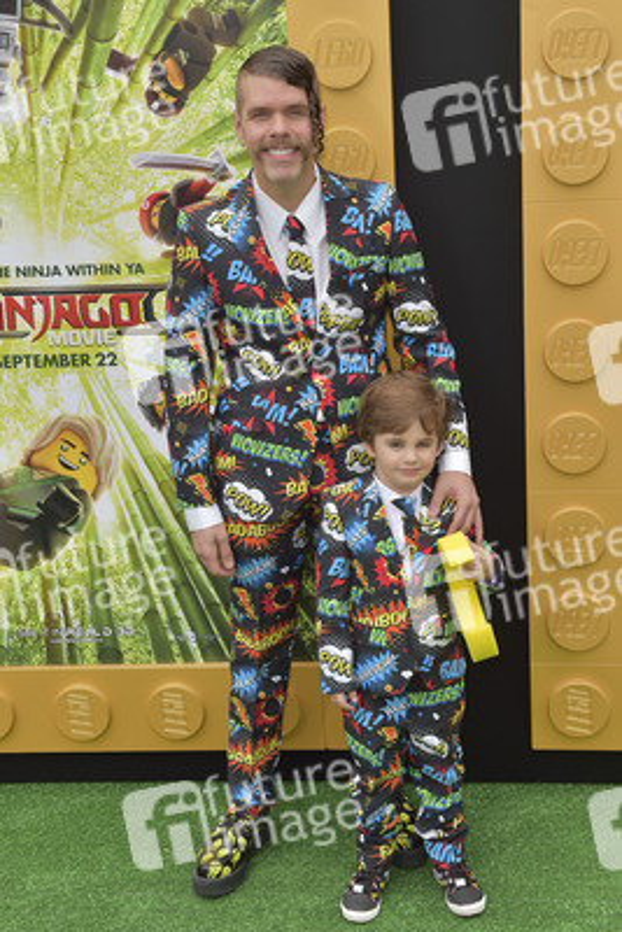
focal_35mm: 48
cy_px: 466
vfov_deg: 41.1
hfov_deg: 28.1
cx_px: 311
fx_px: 1243
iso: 400
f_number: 6.3
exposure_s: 1/320
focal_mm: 48
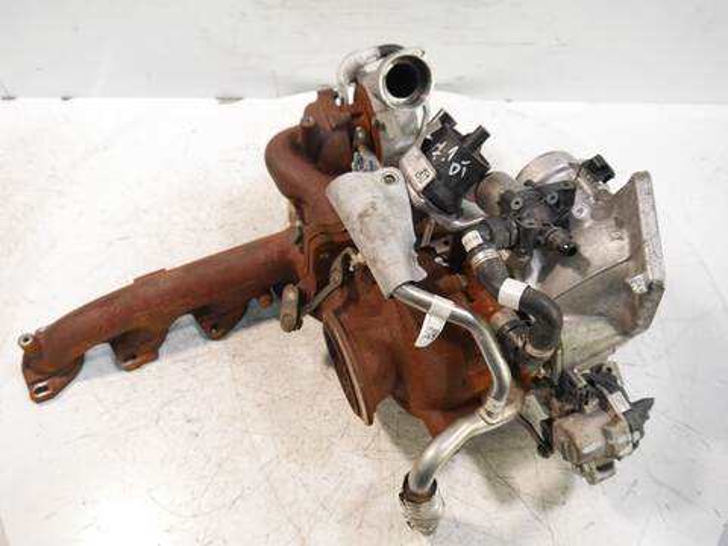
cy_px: 273
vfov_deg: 46.8
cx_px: 364
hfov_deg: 60.0
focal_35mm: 30
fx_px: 631
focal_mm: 15
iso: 800
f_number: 3.5
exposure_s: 1/60
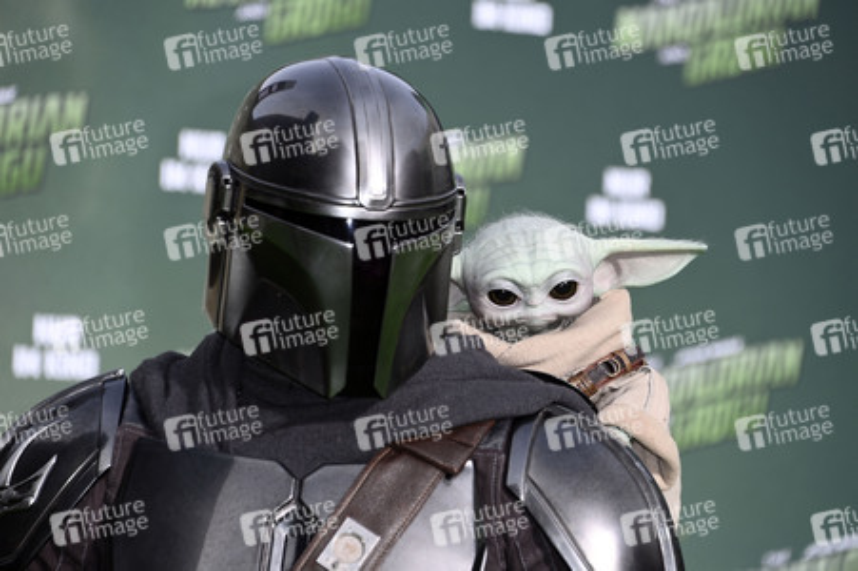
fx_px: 5954
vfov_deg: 5.5
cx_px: 429
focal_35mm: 250
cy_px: 286
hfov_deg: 8.2
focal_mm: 250
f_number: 6.3
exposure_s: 1/250
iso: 500
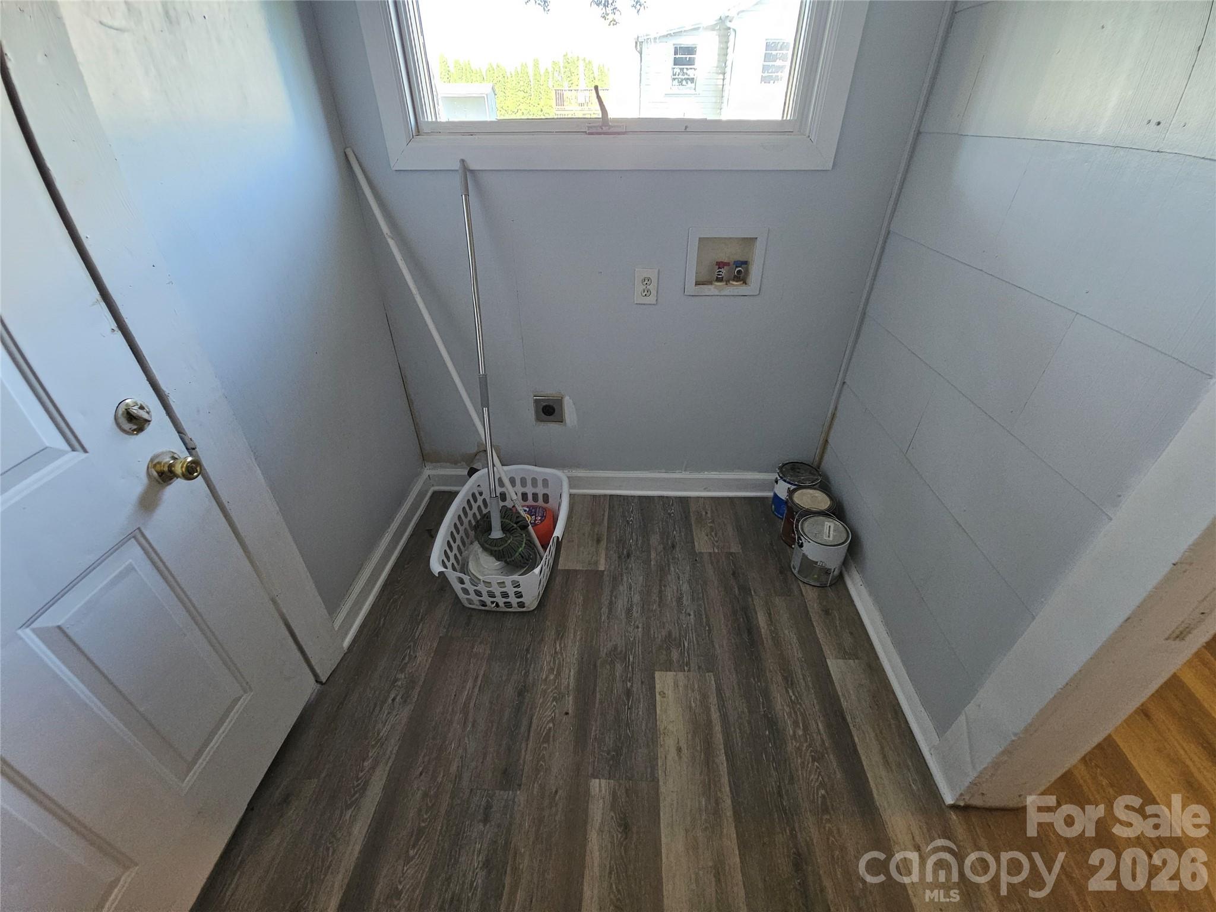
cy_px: 456
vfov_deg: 89.9
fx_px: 457
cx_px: 608
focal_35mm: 13
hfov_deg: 106.2
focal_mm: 2.2
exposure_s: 1/60
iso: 320
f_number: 2.2
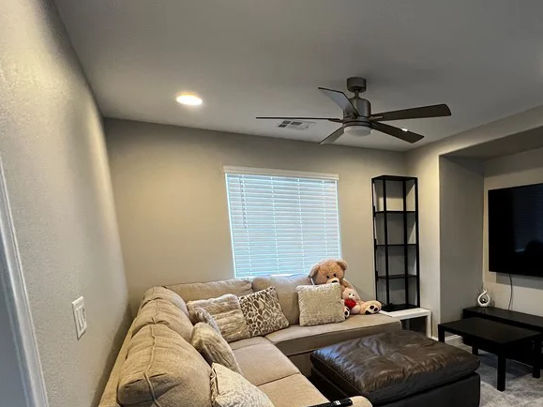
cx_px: 415
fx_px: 361
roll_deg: +1.0
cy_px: 300
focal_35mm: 23
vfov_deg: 56.3
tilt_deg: -9.3
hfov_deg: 68.6
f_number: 1.8
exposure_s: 1/60
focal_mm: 1.57
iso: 320
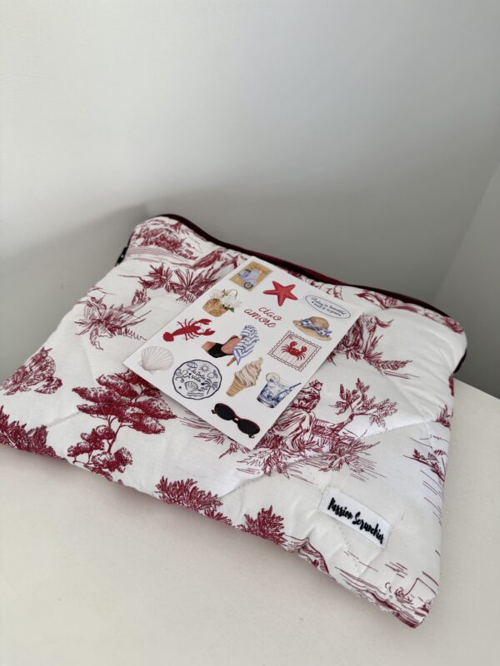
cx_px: 250
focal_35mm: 24
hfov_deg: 56.8
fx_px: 462
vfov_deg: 71.6
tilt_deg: -46.6
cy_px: 333
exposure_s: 1/121
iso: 160
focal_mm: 6.76
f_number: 1.78
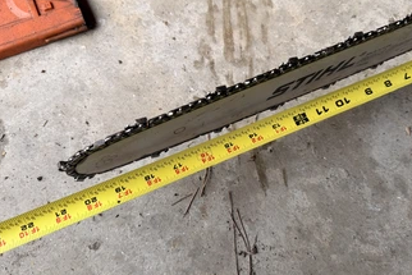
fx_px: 355
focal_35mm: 31
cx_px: 225
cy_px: 125
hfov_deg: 60.2
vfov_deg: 42.3
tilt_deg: -68.5
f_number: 1.78
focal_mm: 6.76
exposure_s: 1/183
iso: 64
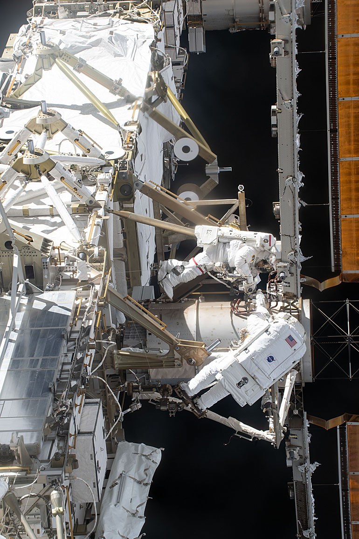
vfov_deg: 17.6
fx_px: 1735
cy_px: 270
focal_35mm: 116
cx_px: 180
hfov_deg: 11.8
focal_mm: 116
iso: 200
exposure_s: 1/100
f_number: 18
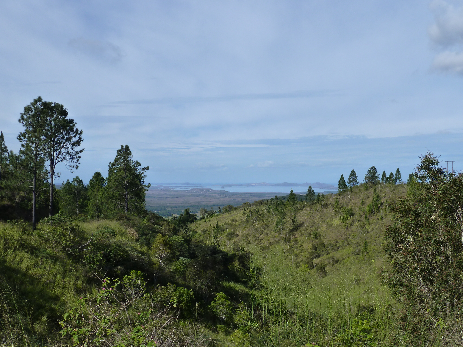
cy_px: 174
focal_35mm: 37
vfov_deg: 38.7
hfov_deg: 50.1
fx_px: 495
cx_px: 232
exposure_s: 1/500
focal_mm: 6.1
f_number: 5.6
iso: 125
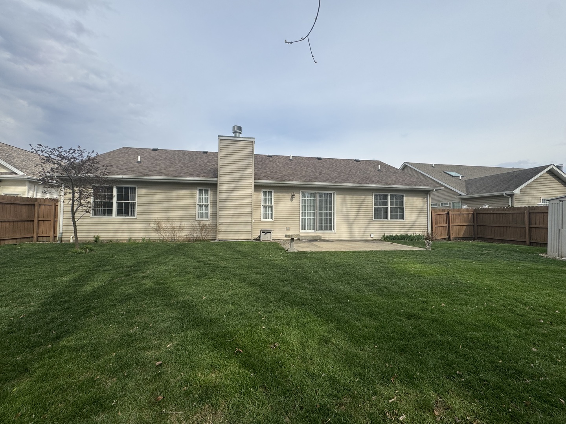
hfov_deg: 102.1
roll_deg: -0.7
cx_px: 283
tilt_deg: +1.7
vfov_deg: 85.7
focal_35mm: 14
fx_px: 229
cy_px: 212
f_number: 2.2
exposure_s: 1/1567
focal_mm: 2.22
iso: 40
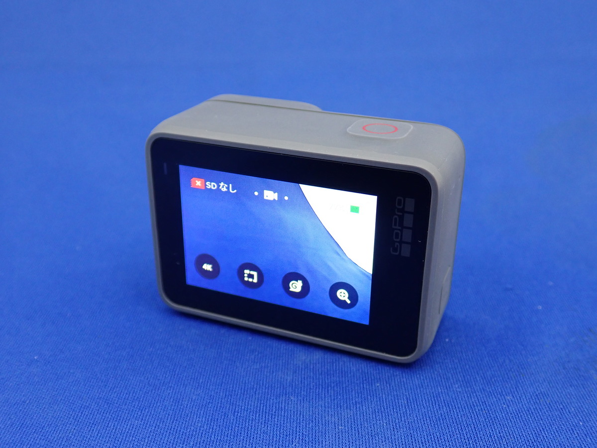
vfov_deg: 37.7
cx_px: 298
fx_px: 655
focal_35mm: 38
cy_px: 224
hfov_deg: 49.0
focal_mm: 6.83
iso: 320
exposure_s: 1/40
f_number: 2.7
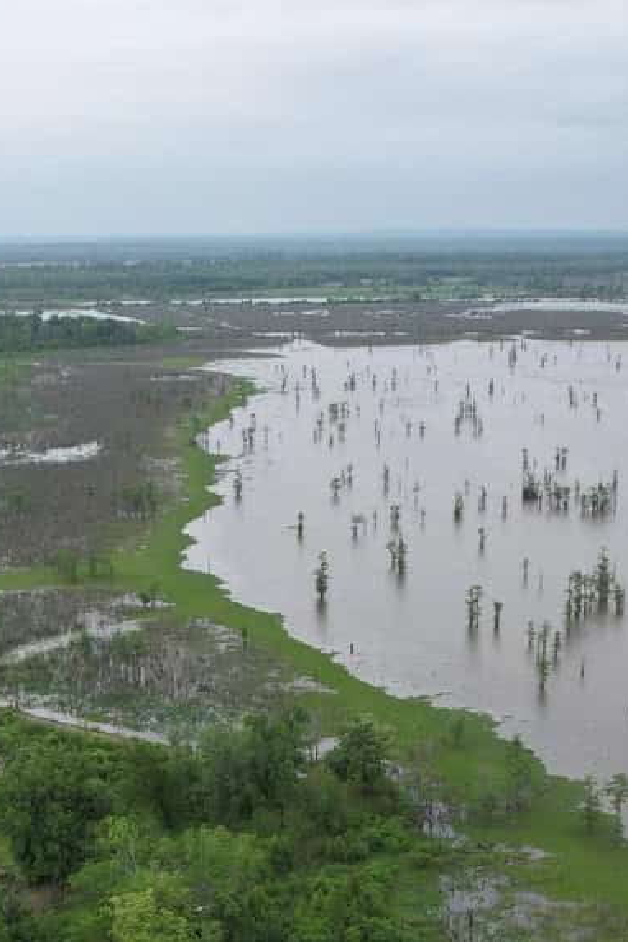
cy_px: 838
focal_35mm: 59
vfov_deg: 32.3
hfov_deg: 23.0
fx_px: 1544
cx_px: 321
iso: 120
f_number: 2.8
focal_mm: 8.4
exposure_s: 1/725
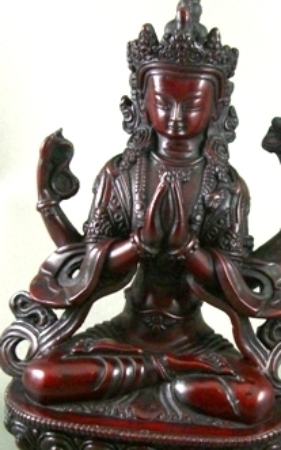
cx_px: 150
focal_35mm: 44
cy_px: 220
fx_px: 539
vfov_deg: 45.3
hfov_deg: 29.2
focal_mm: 7.9
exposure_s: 1/60
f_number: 2.8
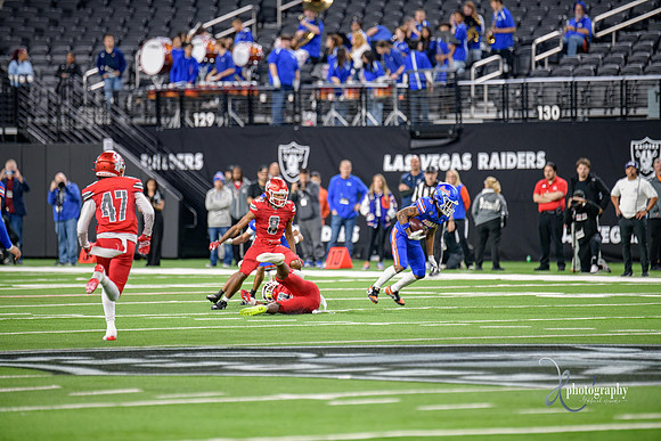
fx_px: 5509
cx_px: 330
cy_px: 220
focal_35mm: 300
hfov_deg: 6.9
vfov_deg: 4.6
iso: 1000
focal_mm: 300
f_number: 2.8
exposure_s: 1/400
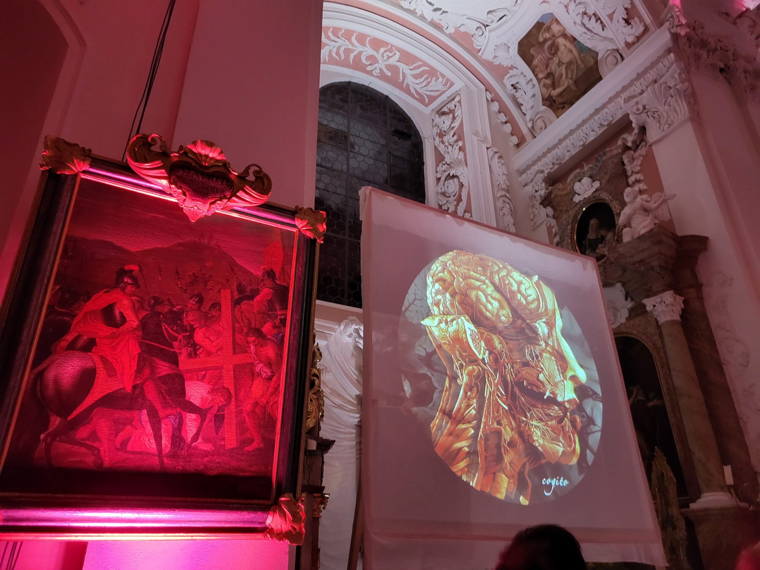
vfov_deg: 53.1
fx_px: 571
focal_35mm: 26
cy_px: 285
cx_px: 380
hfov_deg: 67.3
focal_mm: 5.4
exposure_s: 1/50
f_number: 1.8
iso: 800
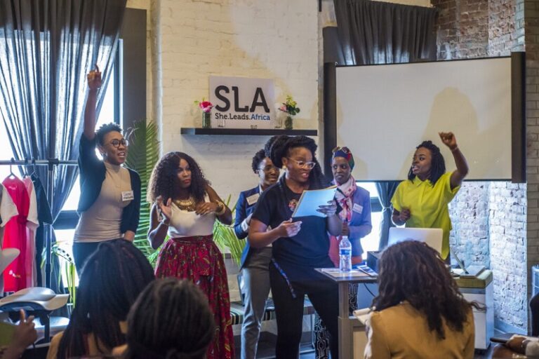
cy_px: 180
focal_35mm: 50
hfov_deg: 39.6
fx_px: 749
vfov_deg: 27.0
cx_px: 270
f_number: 4
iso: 5000
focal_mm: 50
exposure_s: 1/100
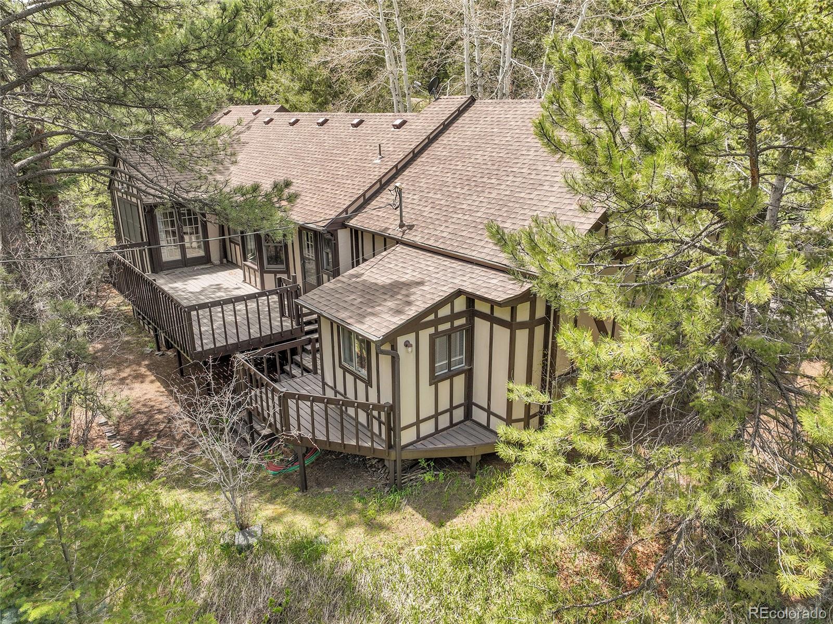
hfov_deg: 71.6
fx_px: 577
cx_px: 416
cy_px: 312
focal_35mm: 24
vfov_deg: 56.8
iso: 100
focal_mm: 12.29
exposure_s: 1/40
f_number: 2.8
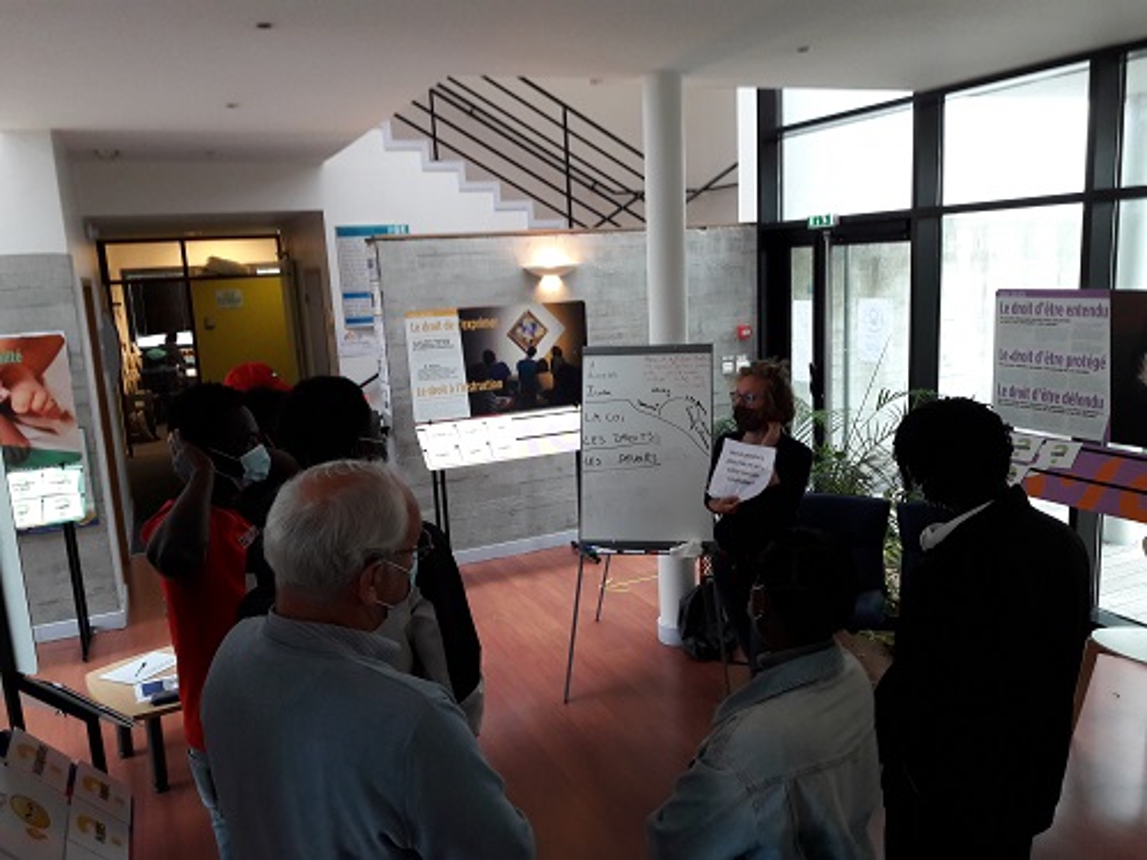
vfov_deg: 49.7
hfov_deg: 63.4
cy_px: 430
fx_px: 928
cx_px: 574
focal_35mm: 28
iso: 100
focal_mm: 3.7
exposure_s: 1/33
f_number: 1.9
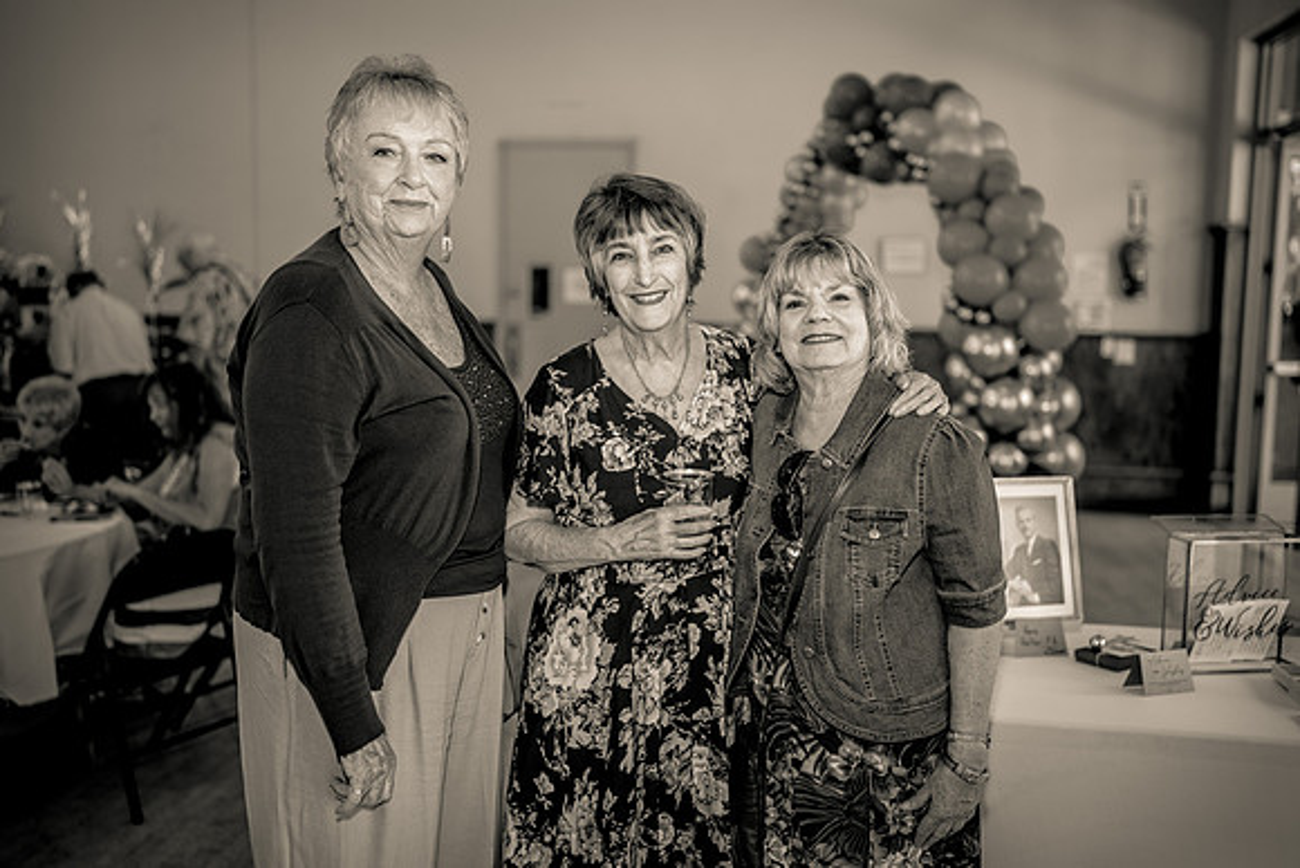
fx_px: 1340
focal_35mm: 37
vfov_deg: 35.9
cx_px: 650
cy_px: 434
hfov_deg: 51.8
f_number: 1.4
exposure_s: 1/250
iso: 125
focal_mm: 35
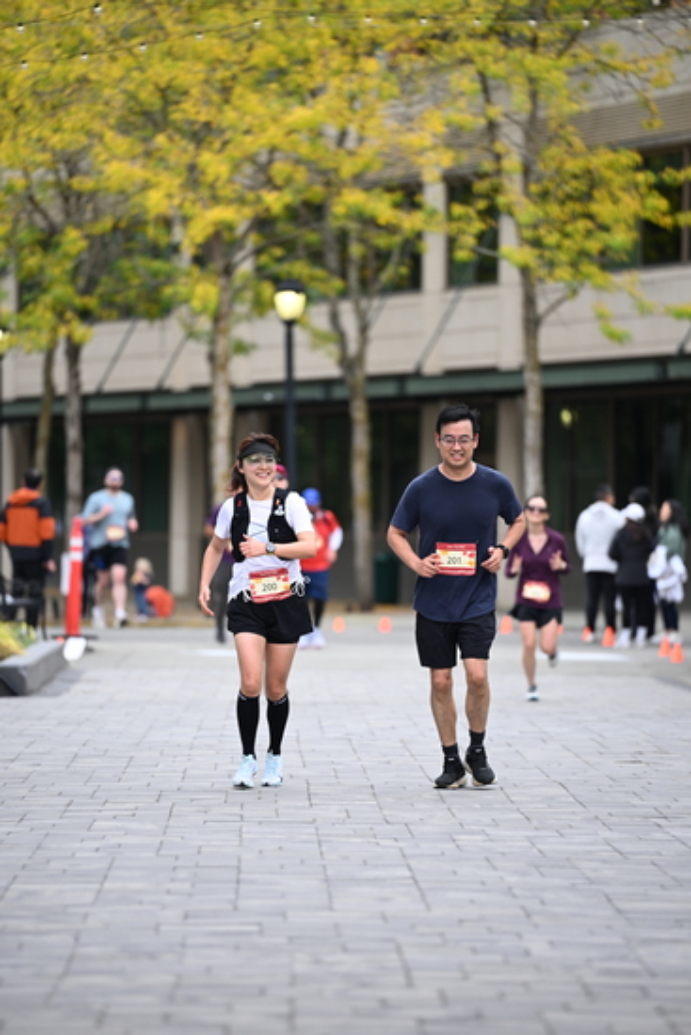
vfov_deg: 10.3
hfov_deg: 6.9
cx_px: 346
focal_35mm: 200
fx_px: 5754
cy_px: 518
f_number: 2.8
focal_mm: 200
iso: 640
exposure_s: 1/2000
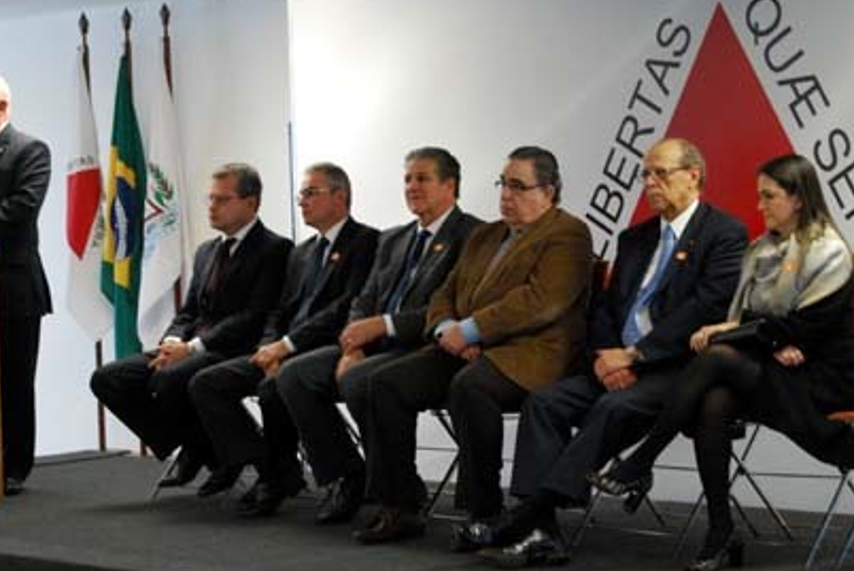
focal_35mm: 103
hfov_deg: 19.9
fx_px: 2437
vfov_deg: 13.4
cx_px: 353
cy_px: 307
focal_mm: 55
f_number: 5.6
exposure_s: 1/40
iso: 1600
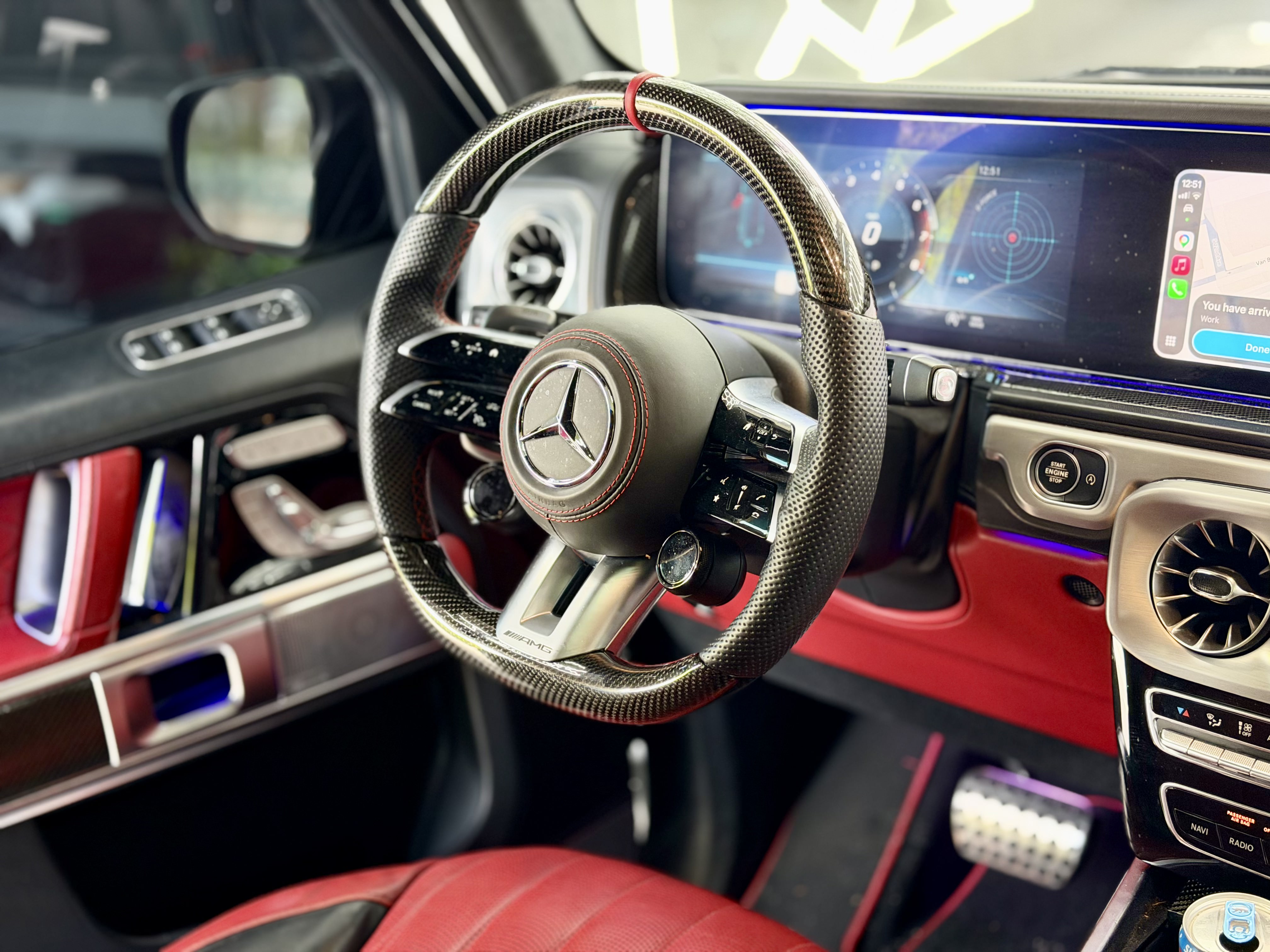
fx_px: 1761
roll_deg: +8.4
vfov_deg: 30.3
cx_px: 635
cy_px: 476
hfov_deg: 39.7
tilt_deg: -23.3
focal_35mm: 48
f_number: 1.78
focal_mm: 6.76
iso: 250
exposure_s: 1/58
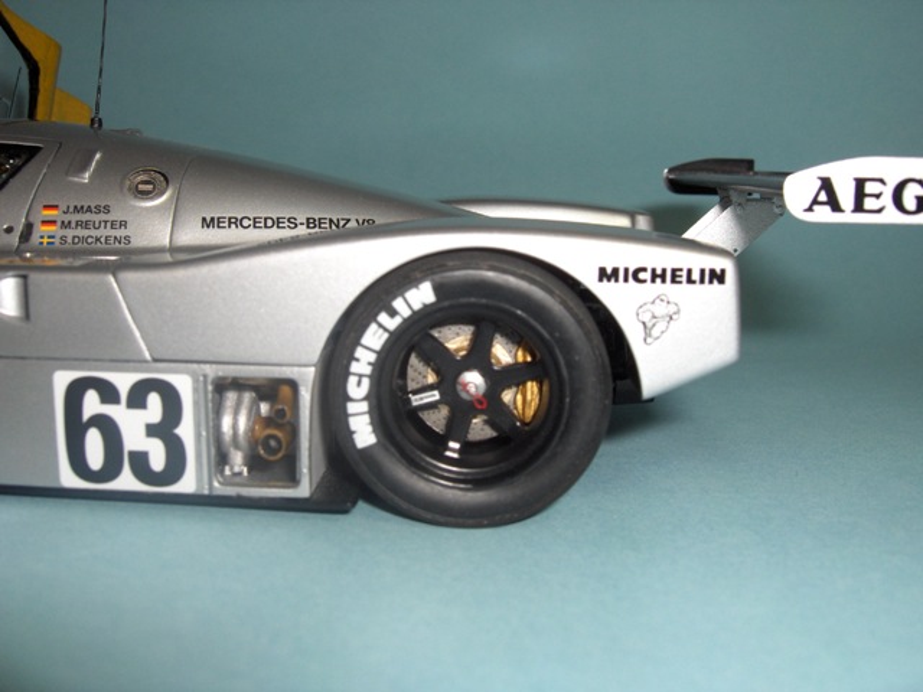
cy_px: 346
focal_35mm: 39
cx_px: 462
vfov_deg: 36.8
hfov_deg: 47.9
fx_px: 1040
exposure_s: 1/195
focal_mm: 8
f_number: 4.8
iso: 100
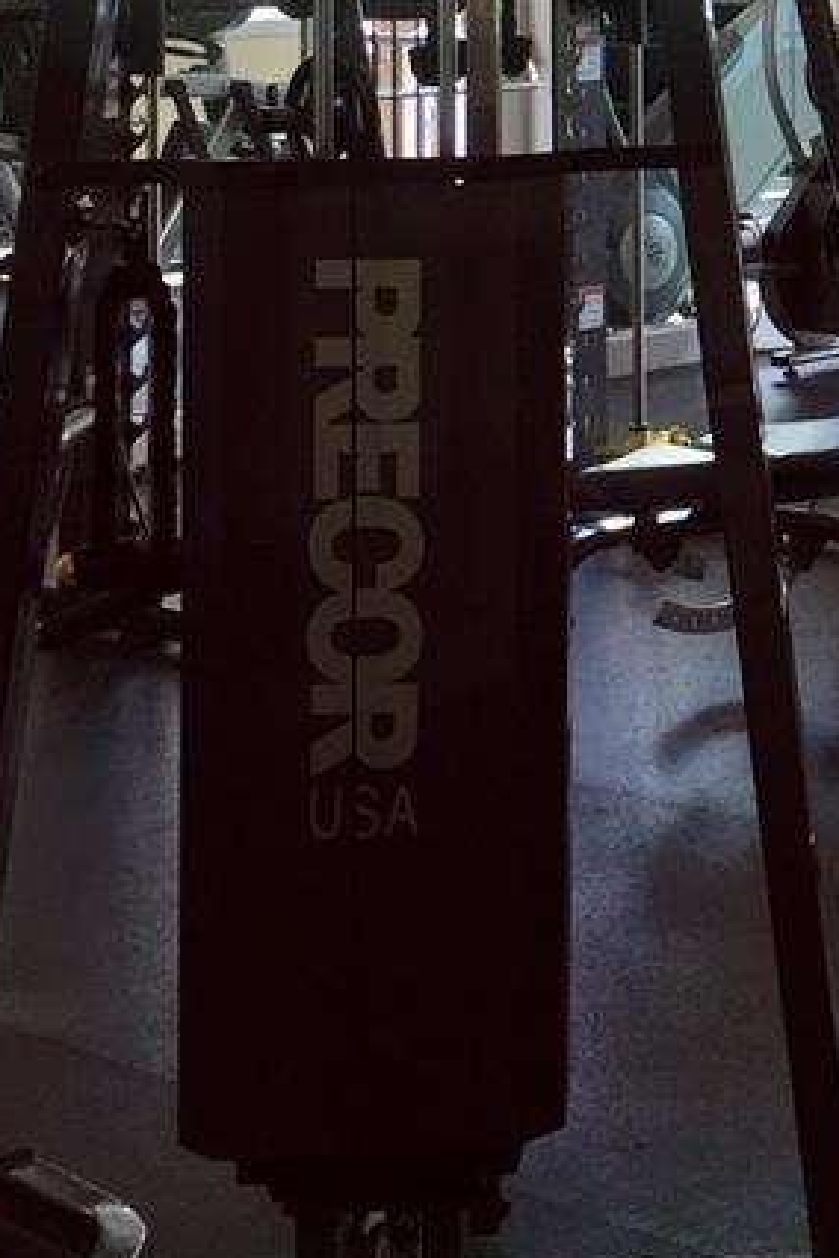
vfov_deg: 22.7
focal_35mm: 85
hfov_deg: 15.3
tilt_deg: -0.7
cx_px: 1108
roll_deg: +1.0
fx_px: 2971
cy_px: -97
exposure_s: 1/120
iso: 32
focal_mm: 4.15
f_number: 2.2
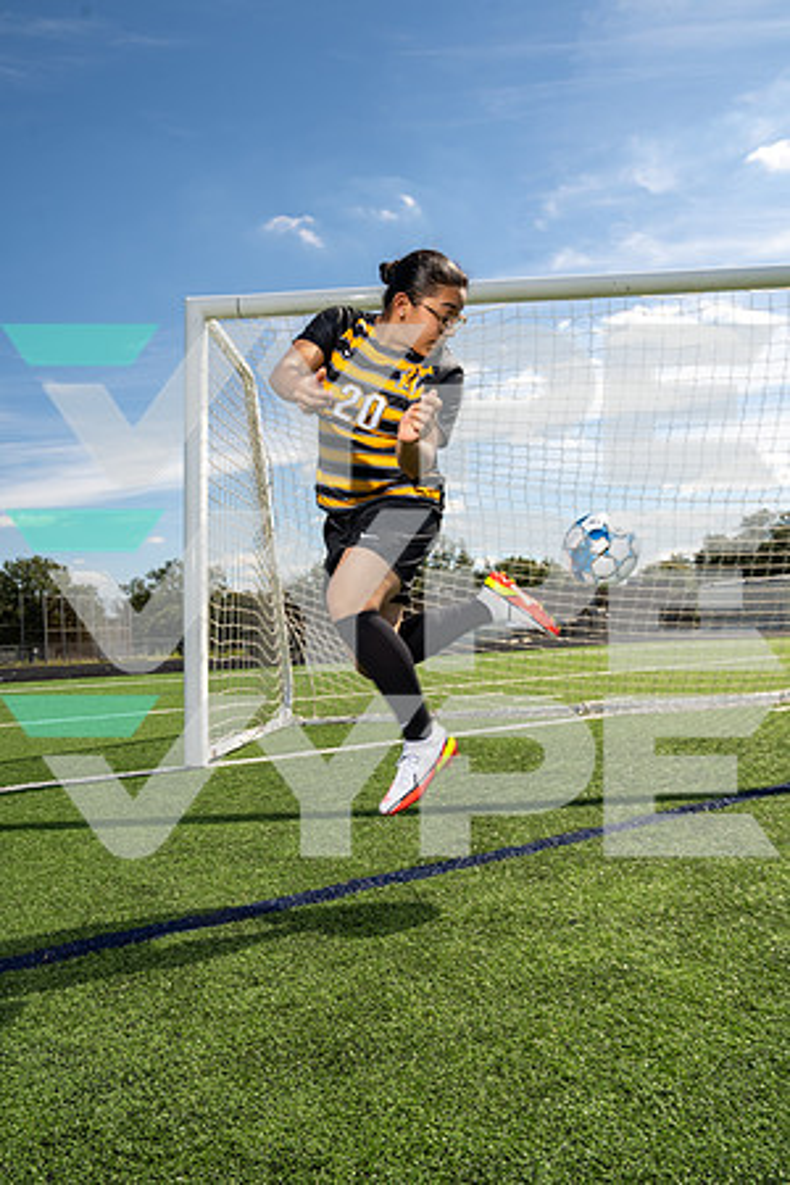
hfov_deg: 42.3
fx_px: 1020
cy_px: 592
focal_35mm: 31
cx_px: 395
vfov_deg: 60.3
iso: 100
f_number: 8
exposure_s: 1/250
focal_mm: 31
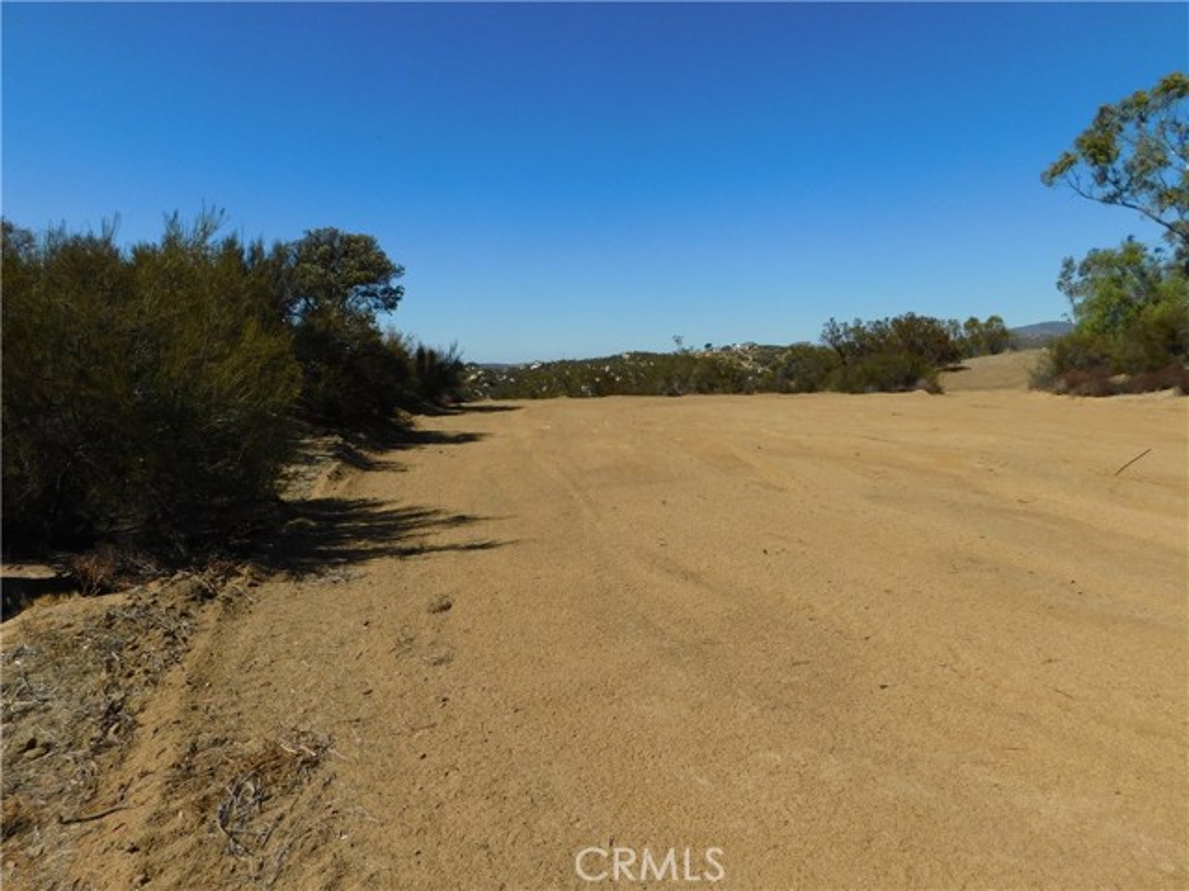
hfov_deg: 73.9
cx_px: 594
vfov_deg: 58.9
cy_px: 446
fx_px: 790
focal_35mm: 23
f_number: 6
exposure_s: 1/800
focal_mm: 4
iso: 125
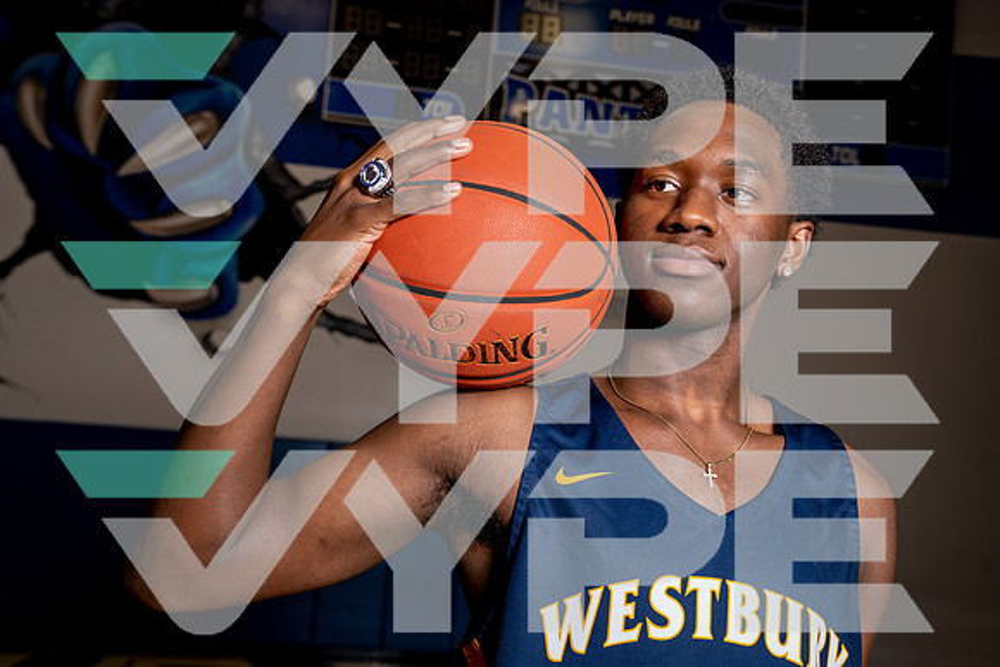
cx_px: 500
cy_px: 334
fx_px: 1111
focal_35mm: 40
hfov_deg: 48.4
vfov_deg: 33.4
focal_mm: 40
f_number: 5.6
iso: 400
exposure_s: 1/250
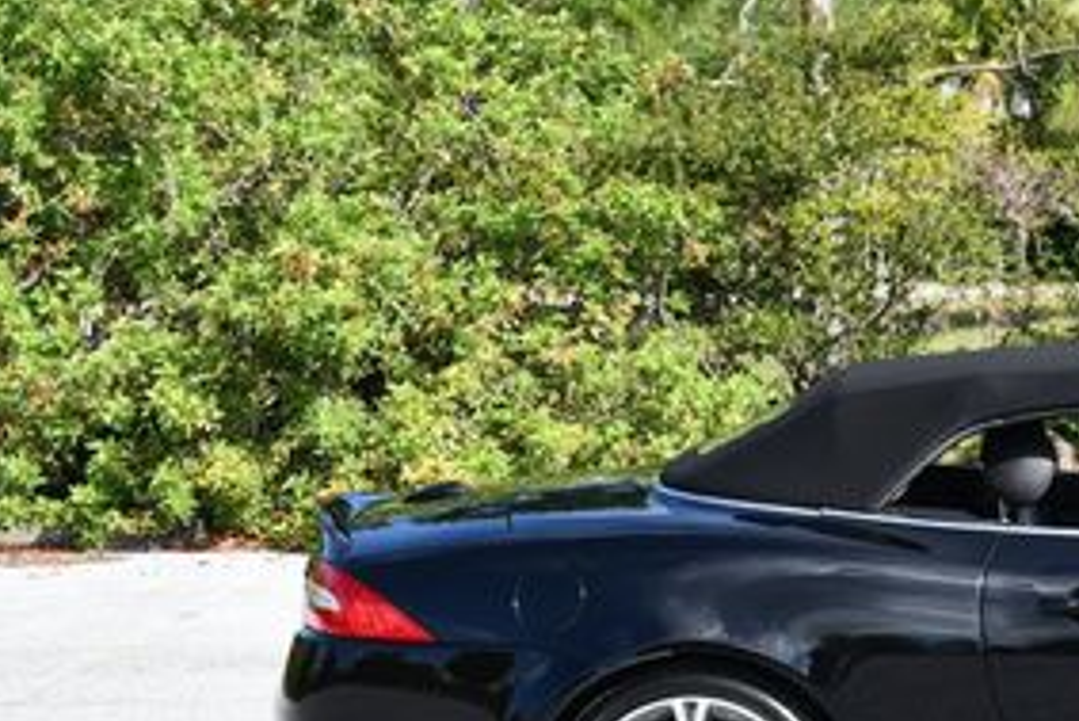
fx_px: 3928
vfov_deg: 10.5
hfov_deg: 15.2
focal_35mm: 131
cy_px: 385
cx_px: 1186
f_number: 8
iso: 180
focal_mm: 29
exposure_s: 1/250
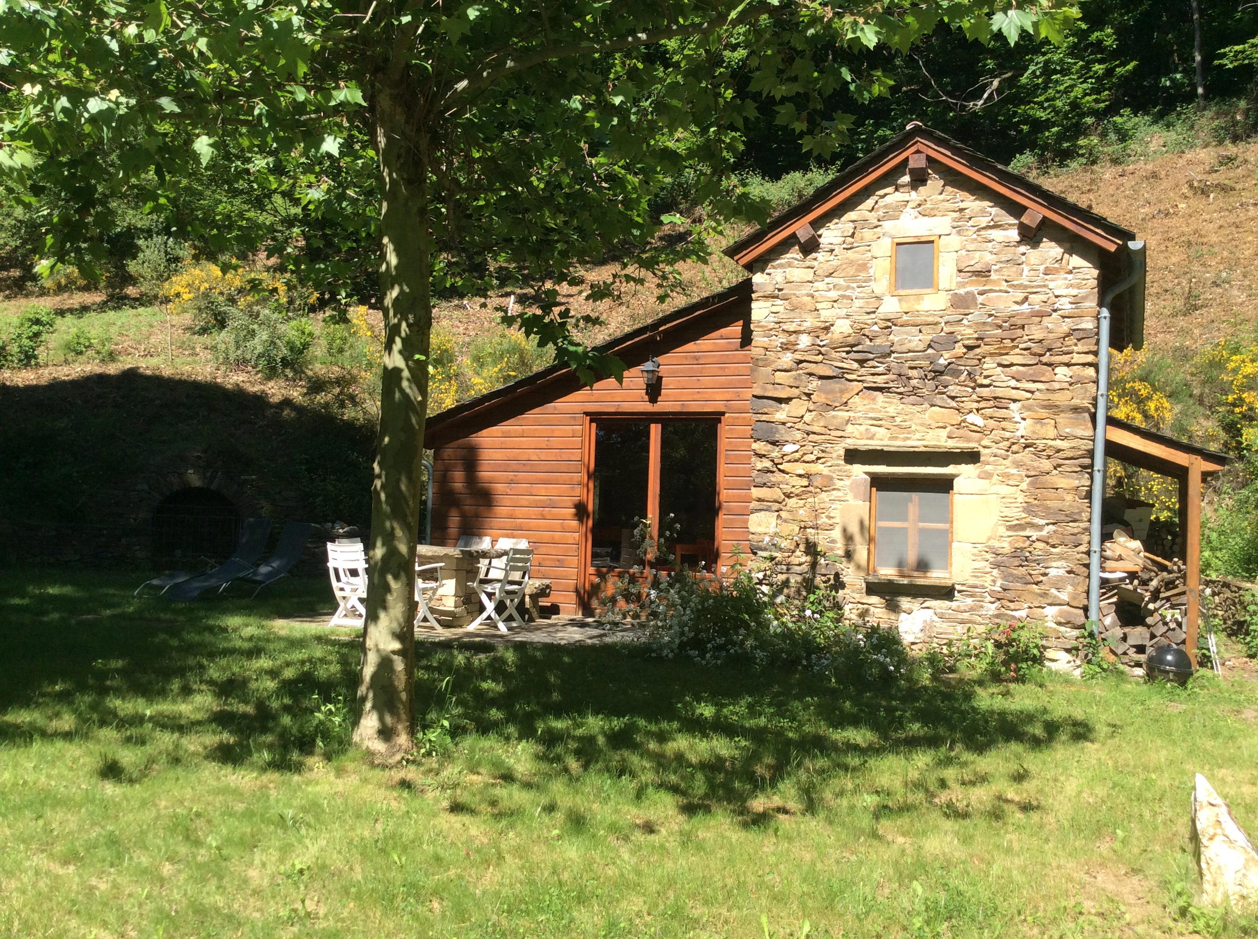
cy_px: 470
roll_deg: -0.2
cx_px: 629
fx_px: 1161
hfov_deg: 56.9
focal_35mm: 32
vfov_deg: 44.1
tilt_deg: +2.2
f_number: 2.4
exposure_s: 1/724
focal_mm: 3.3
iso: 32
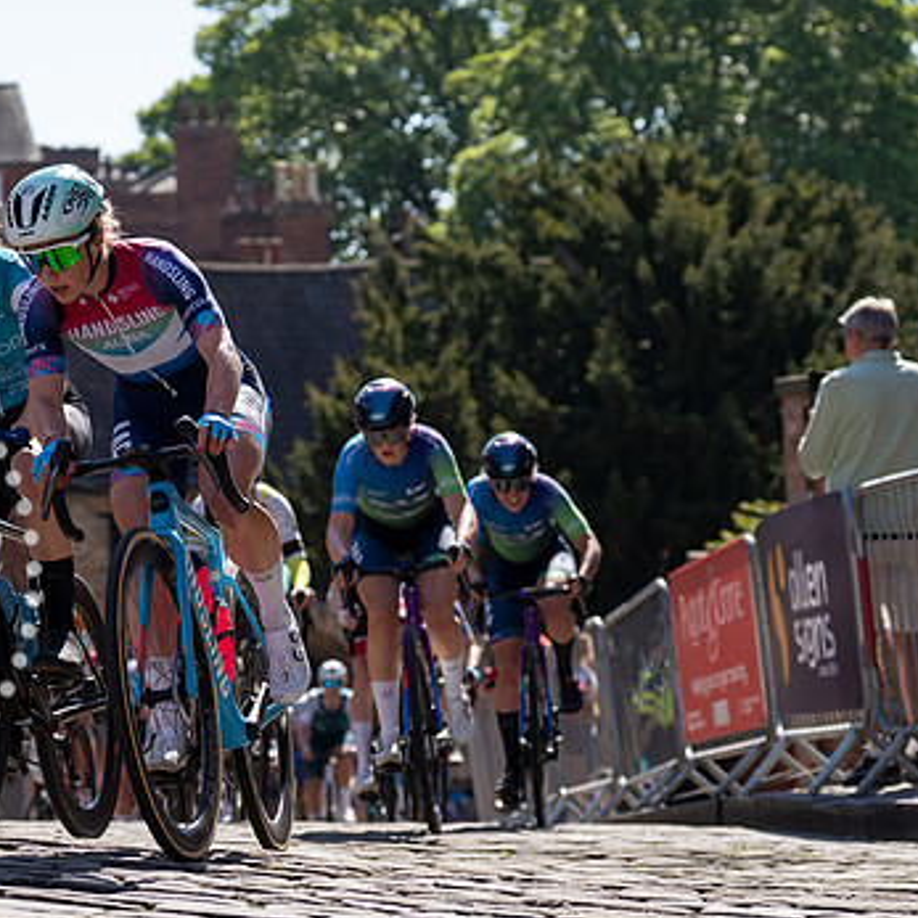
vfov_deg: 13.7
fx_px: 3810
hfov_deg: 13.7
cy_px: 473
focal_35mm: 127
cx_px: 171
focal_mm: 70
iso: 100
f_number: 3.5
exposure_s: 1/1000
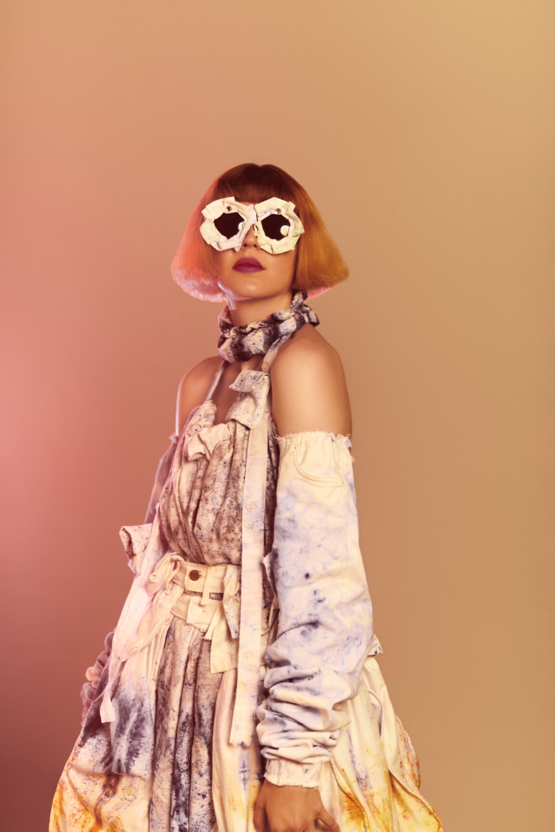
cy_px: 416
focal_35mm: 85
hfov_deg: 16.1
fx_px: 1965
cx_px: 278
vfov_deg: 23.9
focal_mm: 85
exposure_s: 1/100
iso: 400
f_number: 1.8
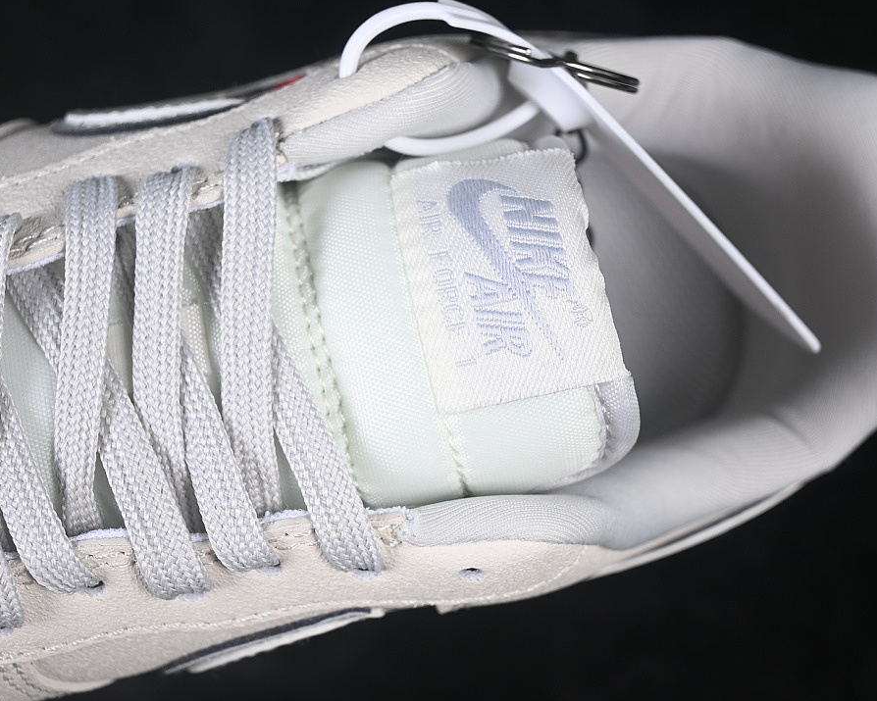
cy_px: 350
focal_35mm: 85
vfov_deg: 18.1
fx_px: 2206
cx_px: 370
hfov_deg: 22.5
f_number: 7.1
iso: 160
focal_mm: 50
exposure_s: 1/80
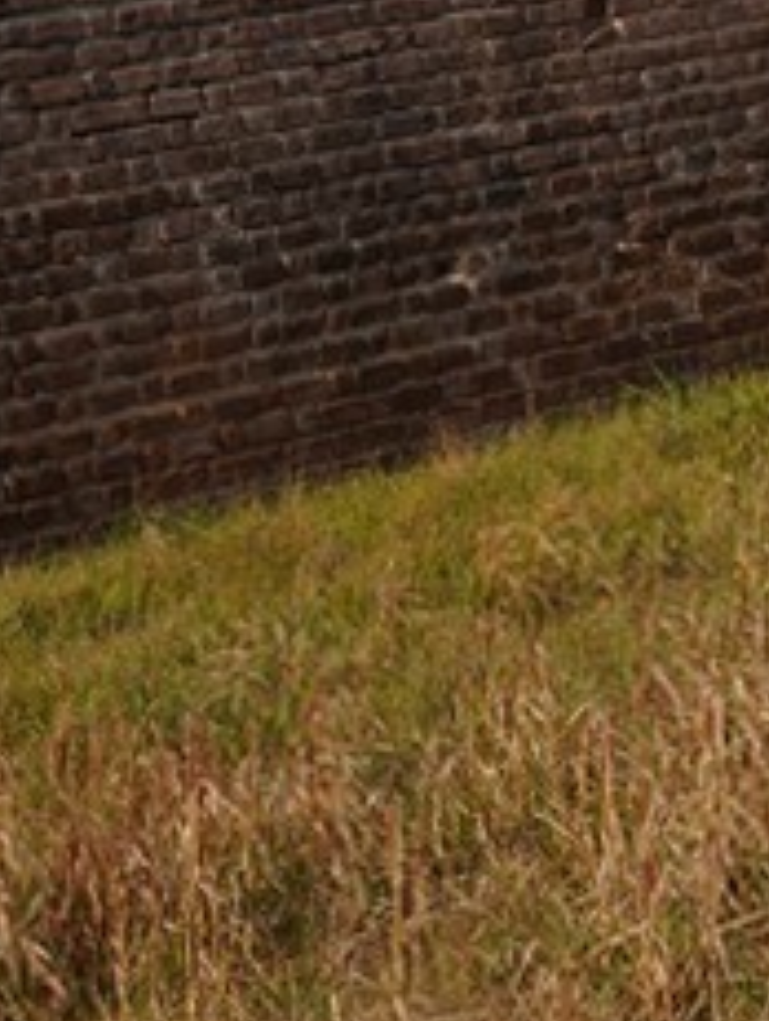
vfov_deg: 7.4
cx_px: 3885
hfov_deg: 4.7
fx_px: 7857
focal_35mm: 266
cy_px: -62
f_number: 16
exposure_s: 1/100
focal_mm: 32
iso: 100
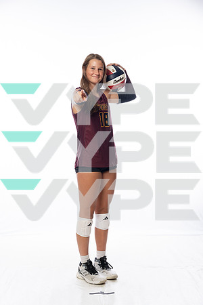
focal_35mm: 50
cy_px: 152
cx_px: 102
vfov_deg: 39.6
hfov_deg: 27.0
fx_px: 423
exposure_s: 1/250
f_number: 5.6
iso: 640
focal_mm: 50
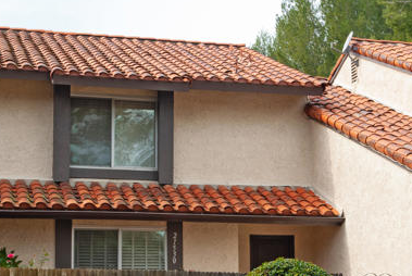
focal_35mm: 81
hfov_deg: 25.0
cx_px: 201
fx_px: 928
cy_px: 209
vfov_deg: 16.8
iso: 320
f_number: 10
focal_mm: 32
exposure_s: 1/160
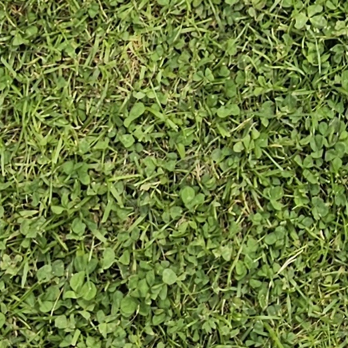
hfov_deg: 10.9
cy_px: -643
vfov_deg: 9.3
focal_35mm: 156
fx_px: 1774
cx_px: 490
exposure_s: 1/754
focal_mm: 6.3
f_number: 1.7
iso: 10
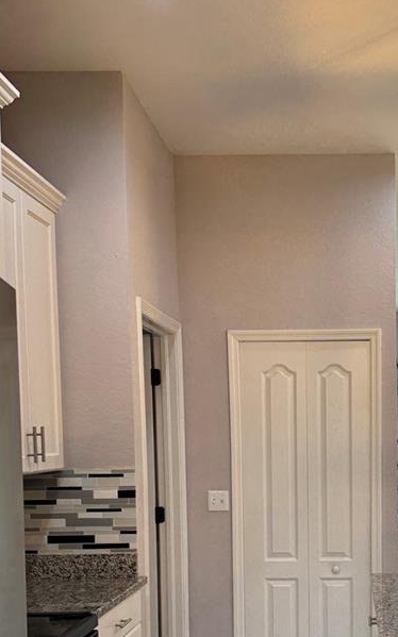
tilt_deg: -4.5
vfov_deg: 38.4
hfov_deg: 24.8
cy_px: 489
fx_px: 886
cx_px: 333
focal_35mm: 51
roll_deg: +0.7
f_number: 1.78
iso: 125
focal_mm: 6.76
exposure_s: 1/120
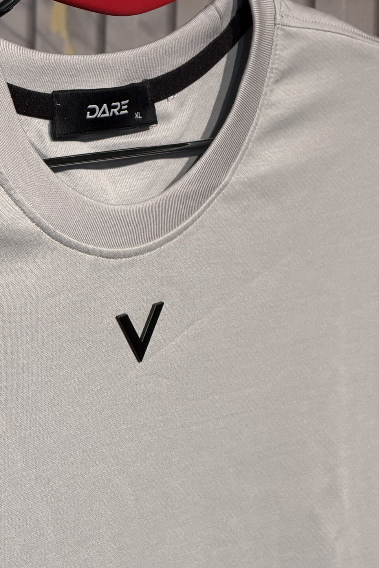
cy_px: 228
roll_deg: -1.4
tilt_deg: -9.6
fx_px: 2905
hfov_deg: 7.5
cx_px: 92
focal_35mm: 184
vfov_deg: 11.2
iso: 250
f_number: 2.8
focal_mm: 16.89
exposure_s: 1/100
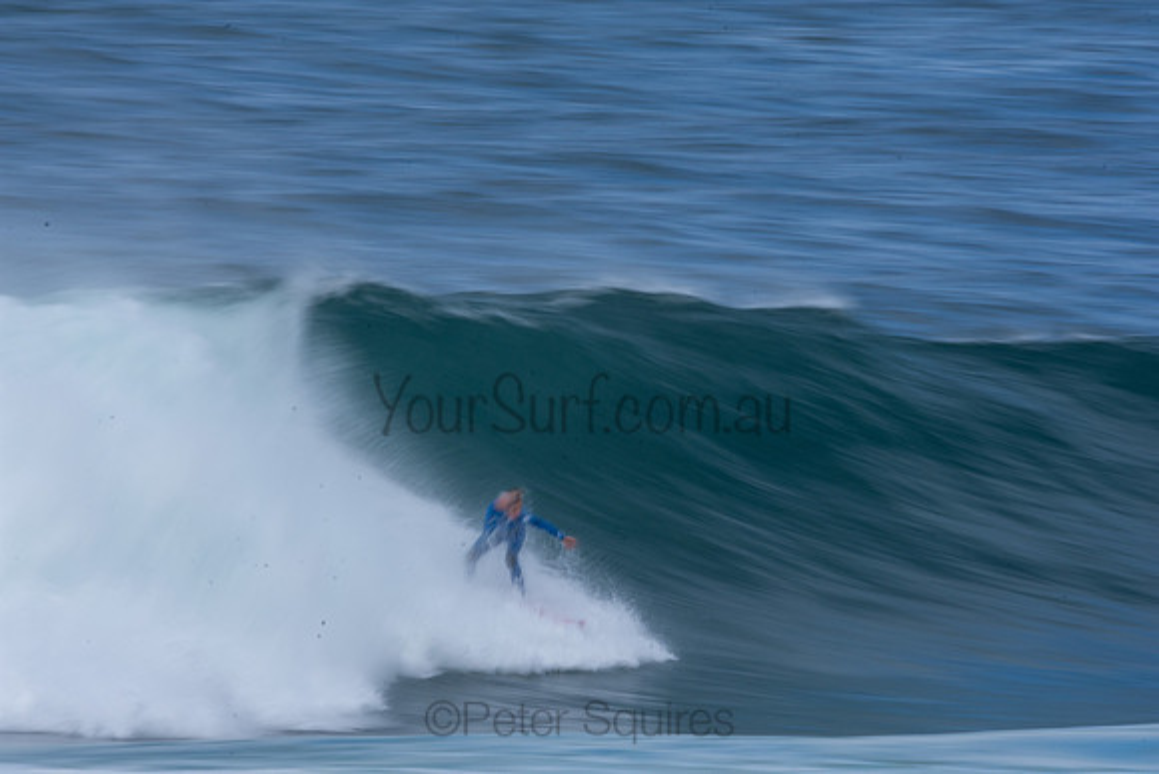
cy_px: 387
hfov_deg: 2.7
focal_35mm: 750
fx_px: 24150
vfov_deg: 1.8
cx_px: 580
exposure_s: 1/20
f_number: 32
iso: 100
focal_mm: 500
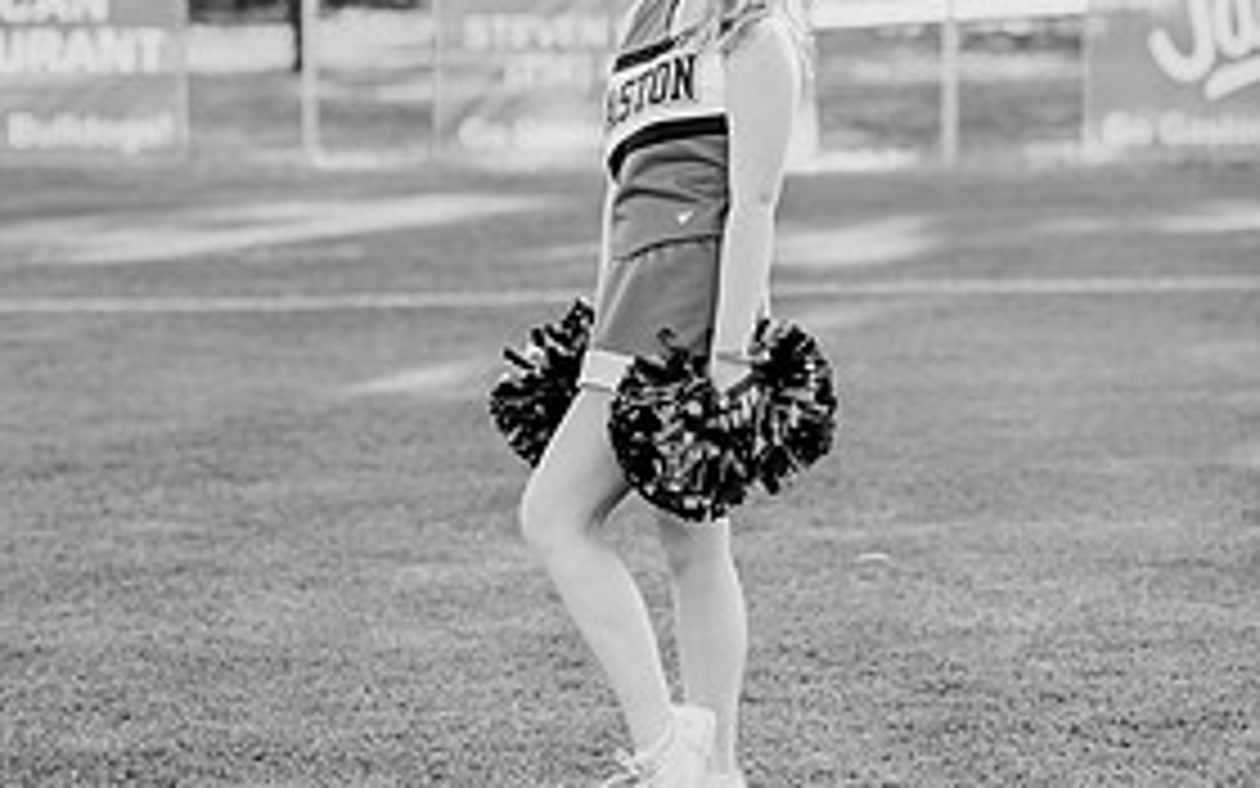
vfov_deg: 9.4
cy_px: -32
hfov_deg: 15.0
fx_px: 4773
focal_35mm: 139
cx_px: 598
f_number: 2.5
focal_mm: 85
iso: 160
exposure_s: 1/1000
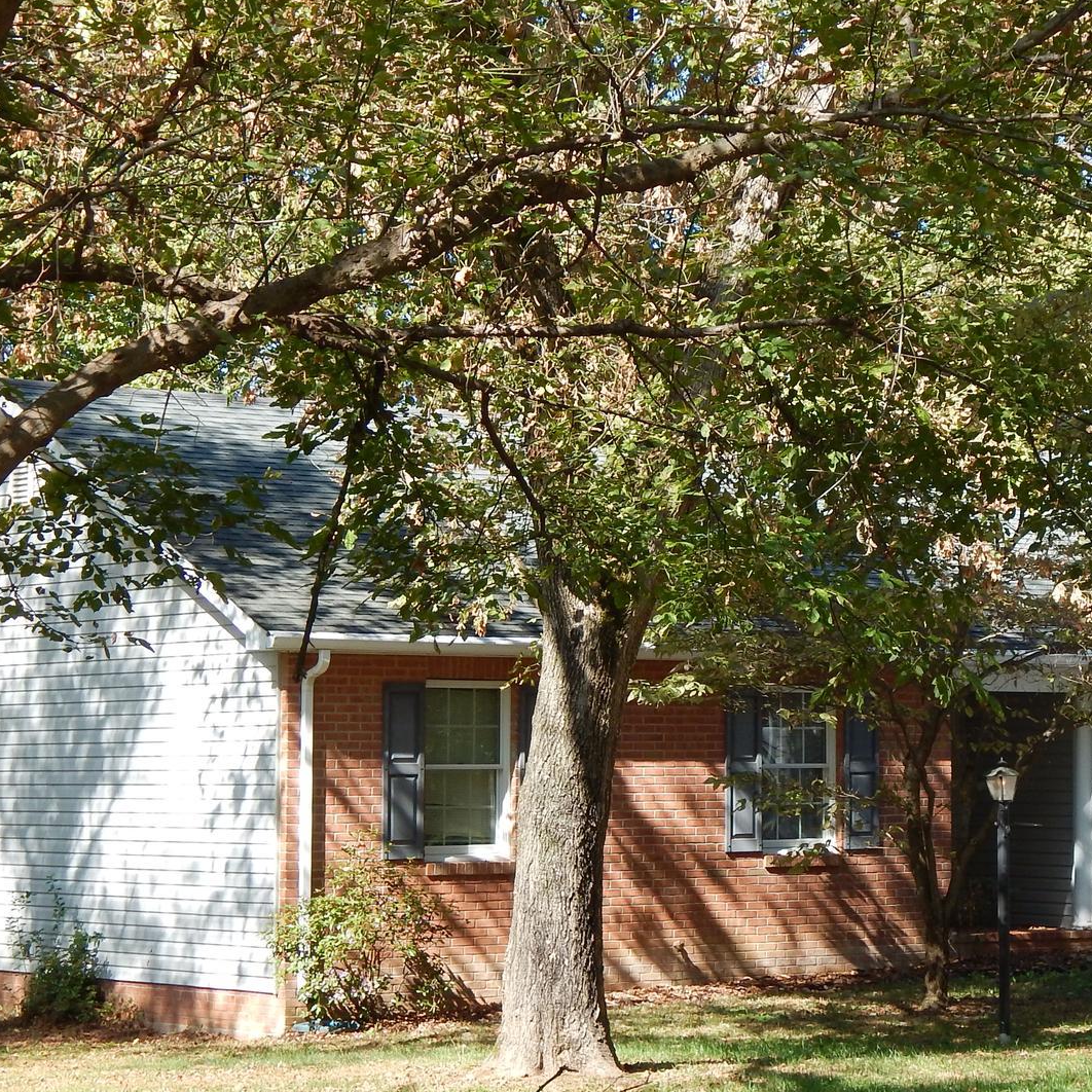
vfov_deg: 16.7
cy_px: 483
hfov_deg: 16.6
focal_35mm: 104
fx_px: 3712
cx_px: 917
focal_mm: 10.9
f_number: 4
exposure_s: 1/320
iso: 125
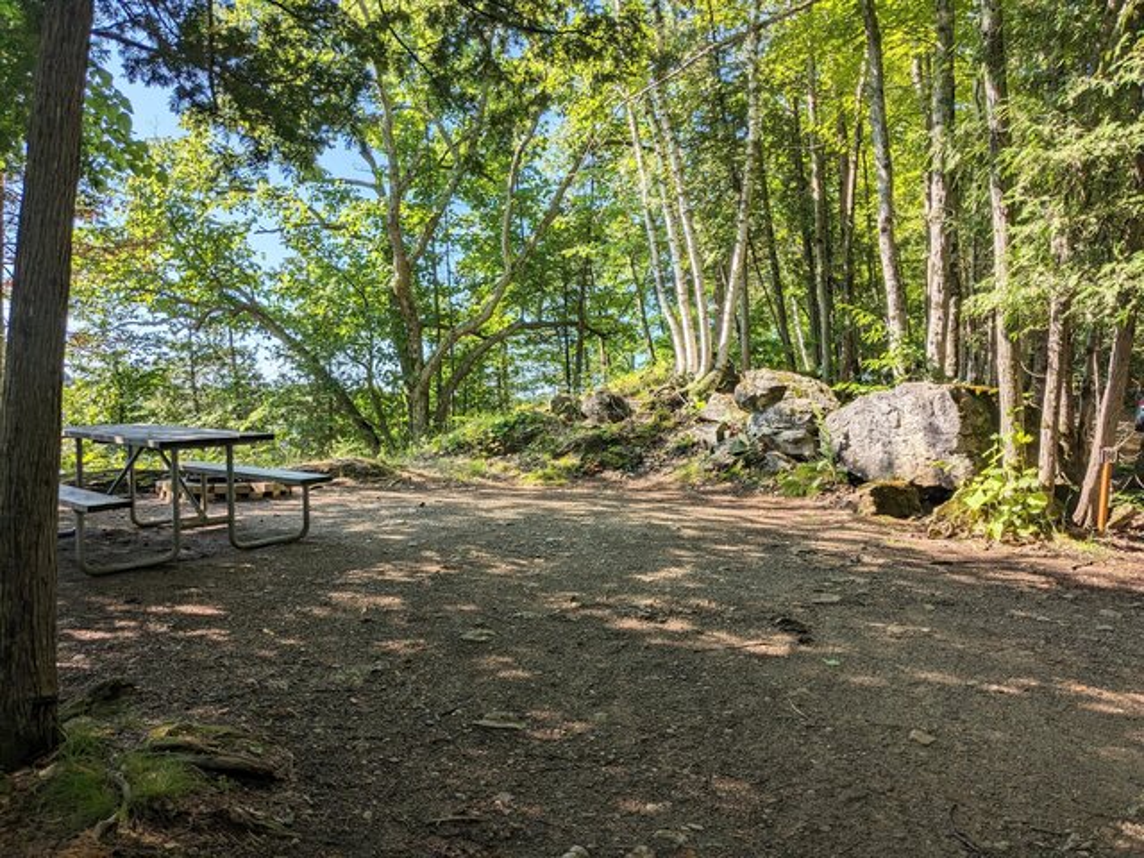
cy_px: 429
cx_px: 572
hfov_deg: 65.3
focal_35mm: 27
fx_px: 892
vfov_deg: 51.4
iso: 55
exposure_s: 1/1669
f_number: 1.73
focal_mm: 4.38
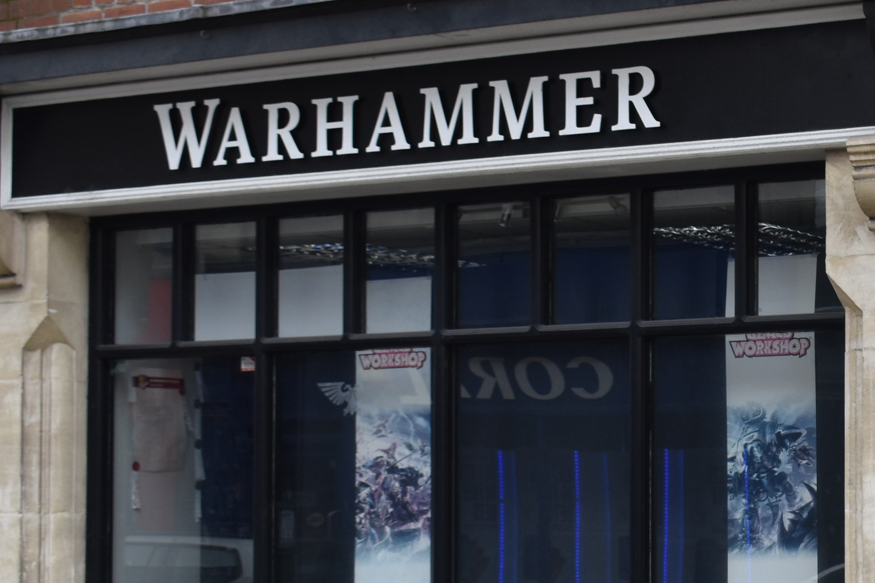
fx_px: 2479
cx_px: 910
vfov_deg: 13.4
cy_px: 398
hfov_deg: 19.4
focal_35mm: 102
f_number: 5.6
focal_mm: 26
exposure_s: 1/250
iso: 280
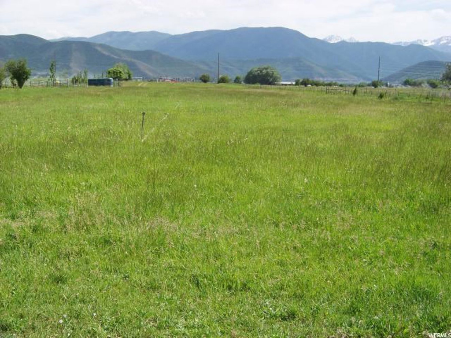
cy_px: 169
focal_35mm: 55
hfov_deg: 34.9
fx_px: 717
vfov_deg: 26.6
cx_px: 226
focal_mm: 9.36
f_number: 3.2
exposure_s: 1/800
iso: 64
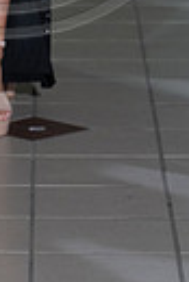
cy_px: -182
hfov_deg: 3.5
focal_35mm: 388
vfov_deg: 5.2
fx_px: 3047
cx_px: 2
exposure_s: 1/160
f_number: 5.6
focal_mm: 112
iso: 1250
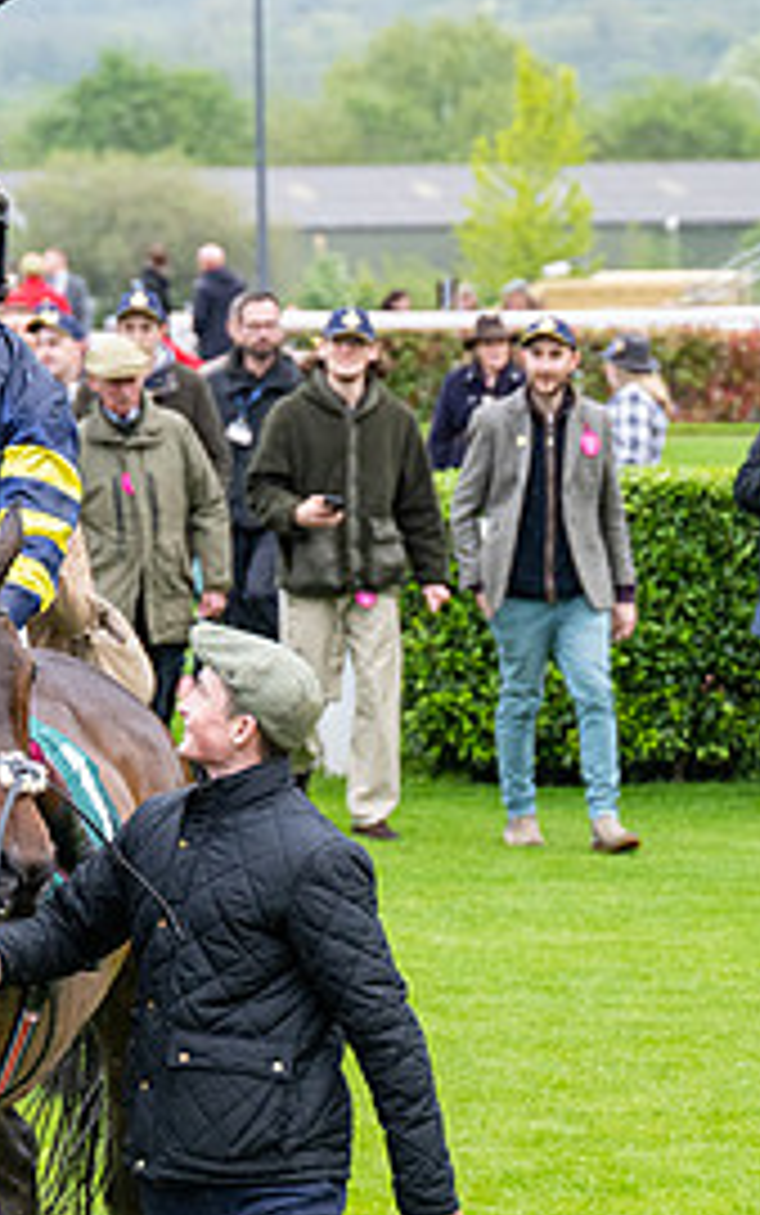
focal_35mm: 251
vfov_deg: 8.3
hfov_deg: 5.2
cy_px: 863
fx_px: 8309
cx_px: 84
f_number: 4
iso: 1000
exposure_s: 1/800
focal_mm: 98
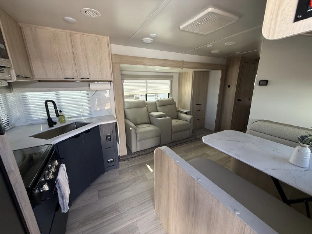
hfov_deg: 102.1
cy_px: 117
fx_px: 126
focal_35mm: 14
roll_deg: -0.6
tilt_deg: -13.3
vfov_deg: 85.7
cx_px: 156
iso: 100
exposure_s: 1/99
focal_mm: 2.22
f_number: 2.2
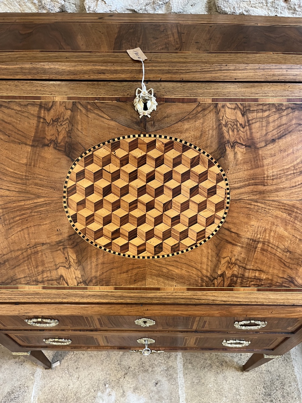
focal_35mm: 26
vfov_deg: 67.3
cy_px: 202
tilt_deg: -53.1
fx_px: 302
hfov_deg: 53.1
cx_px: 151
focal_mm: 5.1
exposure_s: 1/50
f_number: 1.6
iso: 160
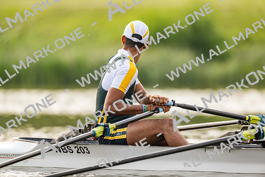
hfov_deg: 3.4
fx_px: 4417
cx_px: 132
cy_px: 88
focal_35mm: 600
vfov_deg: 2.3
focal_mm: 600
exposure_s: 1/2500
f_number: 4
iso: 640
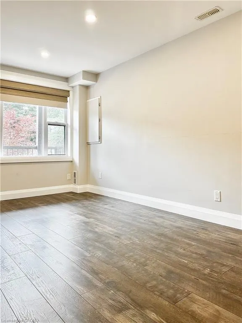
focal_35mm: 24
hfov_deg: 56.8
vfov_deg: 71.6
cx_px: 121
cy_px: 162
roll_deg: -1.0
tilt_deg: -0.6
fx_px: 224
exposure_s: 1/120
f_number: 1.78
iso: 200
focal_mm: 6.76
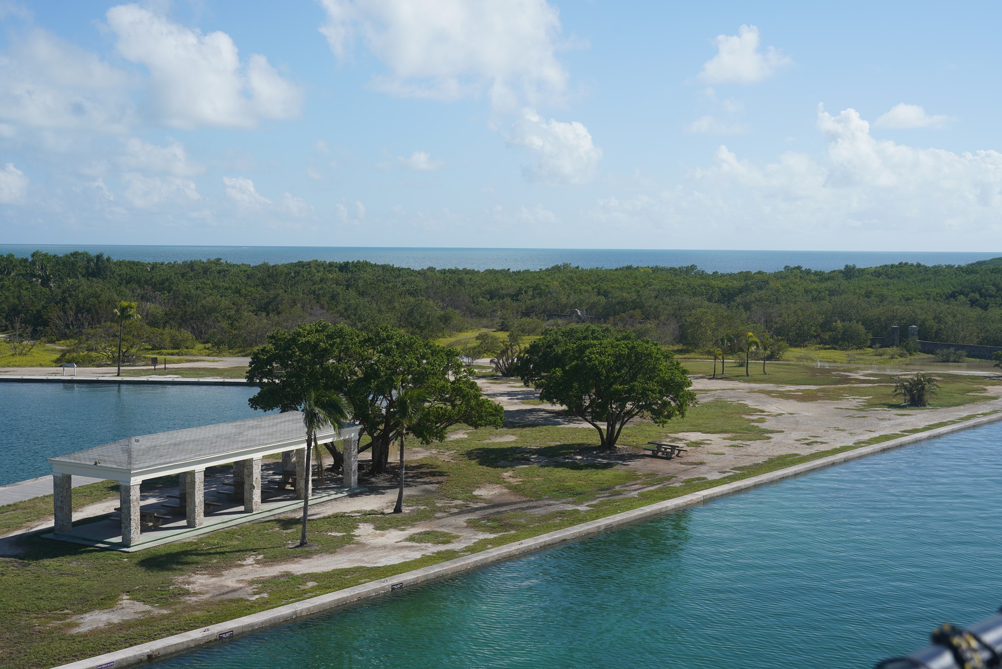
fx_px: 1308
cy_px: 334
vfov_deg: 28.7
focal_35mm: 47
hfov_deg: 41.9
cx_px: 501
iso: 100
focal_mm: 47
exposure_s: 1/320
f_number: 9
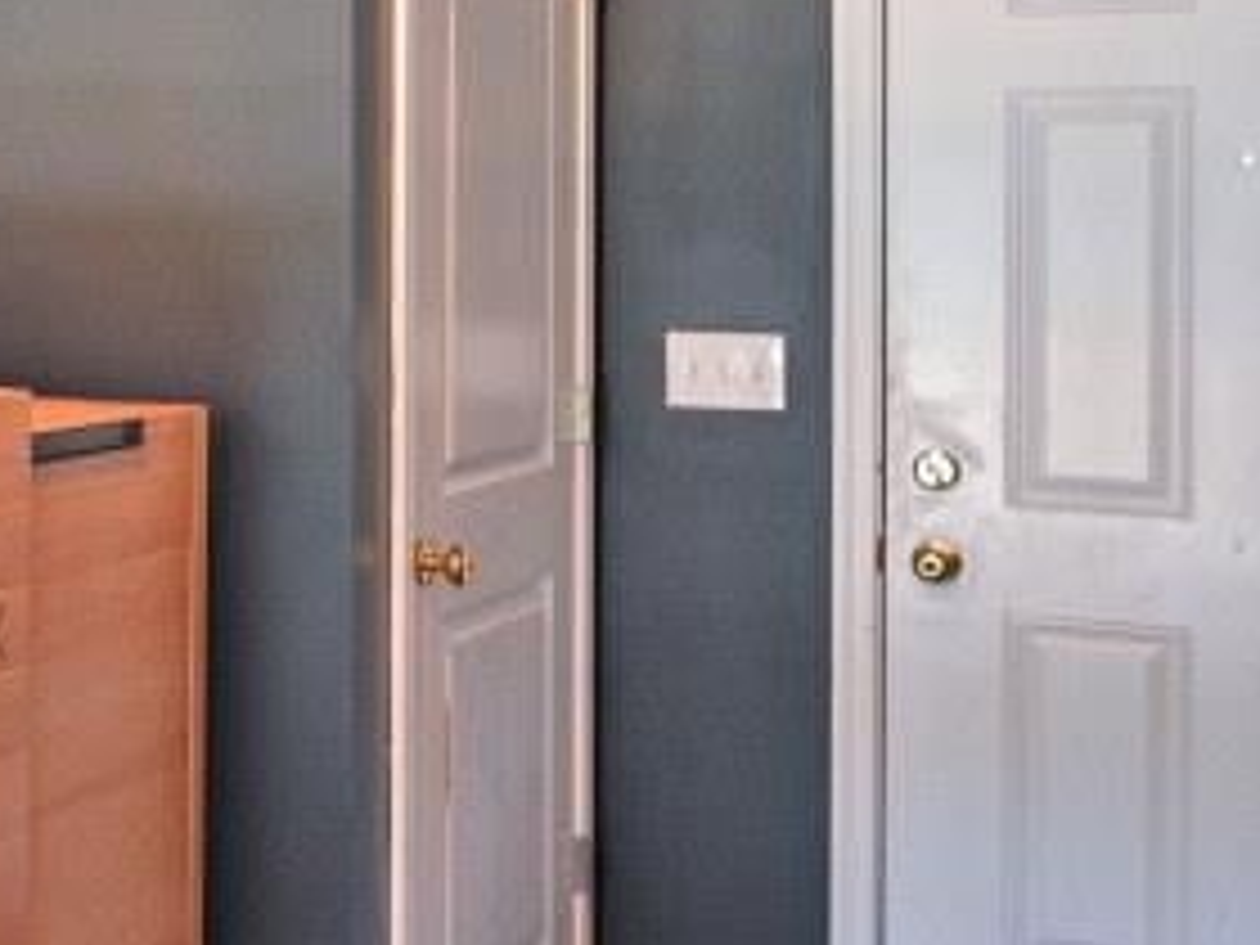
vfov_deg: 20.2
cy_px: 176
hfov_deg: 21.0
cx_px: -824
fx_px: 2621
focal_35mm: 72
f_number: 4
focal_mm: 14
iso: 800
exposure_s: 1/60
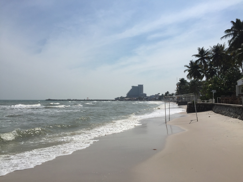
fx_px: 204
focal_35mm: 29
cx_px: 122
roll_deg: -1.0
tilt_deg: +2.6
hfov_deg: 61.7
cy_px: 91
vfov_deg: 48.2
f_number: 2.2
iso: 32
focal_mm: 4.15
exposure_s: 1/6623
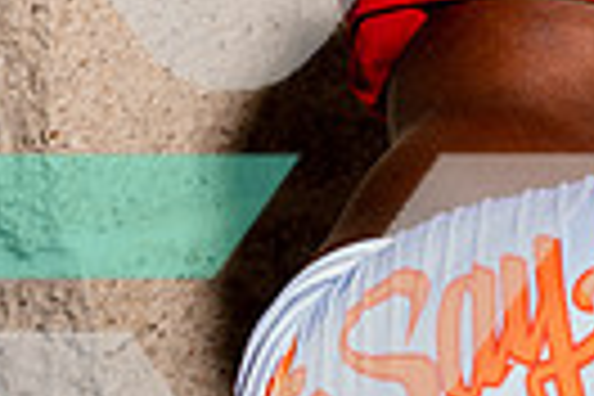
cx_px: 990
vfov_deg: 6.3
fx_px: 3547
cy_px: -151
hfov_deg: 9.2
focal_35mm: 215
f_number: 7.1
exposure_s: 1/250
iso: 100
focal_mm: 49
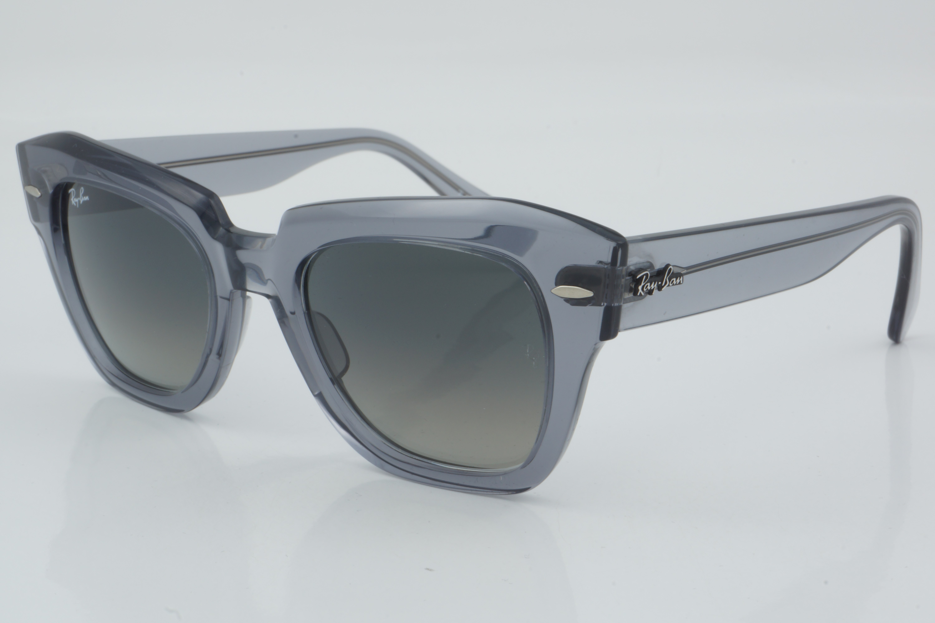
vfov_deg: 18.2
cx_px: 468
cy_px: 312
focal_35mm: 75
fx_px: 1948
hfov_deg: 27.0
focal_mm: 50
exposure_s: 1/4
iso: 100
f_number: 29
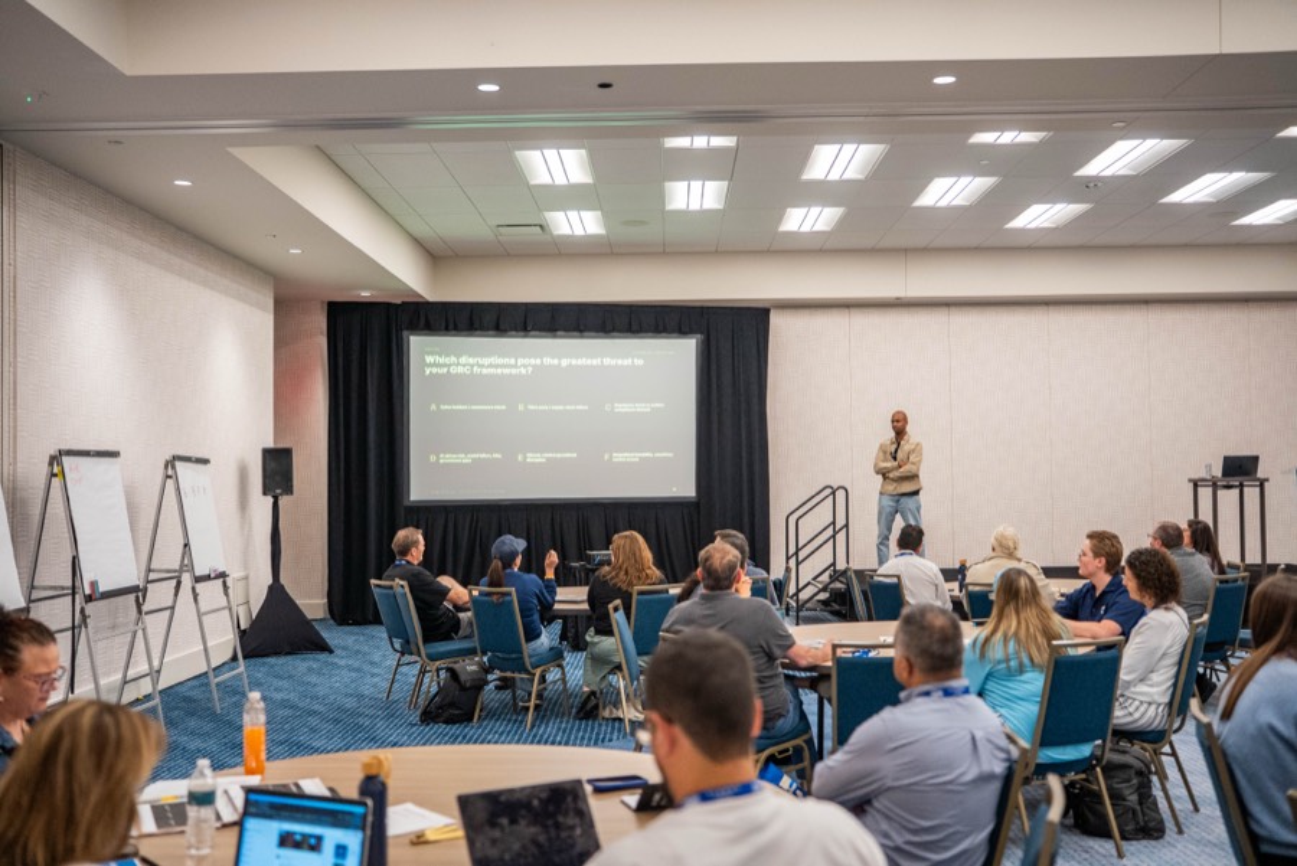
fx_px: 1262
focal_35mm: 35
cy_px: 433
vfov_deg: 37.9
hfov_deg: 54.4
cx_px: 648
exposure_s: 1/250
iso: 2500
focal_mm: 35
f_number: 2.2
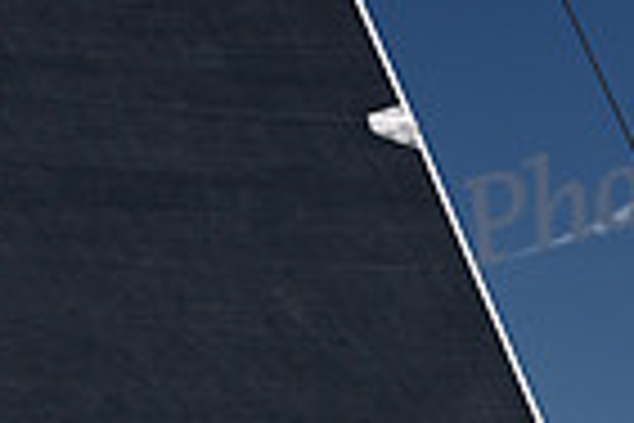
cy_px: 862
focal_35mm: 288
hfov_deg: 7.2
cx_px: 234
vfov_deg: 4.7
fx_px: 5072
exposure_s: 1/800
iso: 250
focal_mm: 70
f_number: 7.1
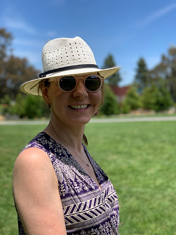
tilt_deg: -5.1
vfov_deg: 36.8
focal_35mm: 52
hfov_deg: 28.0
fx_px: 353
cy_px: 118
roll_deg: +1.1
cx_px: 88
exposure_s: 1/521
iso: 16
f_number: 2.4
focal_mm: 6
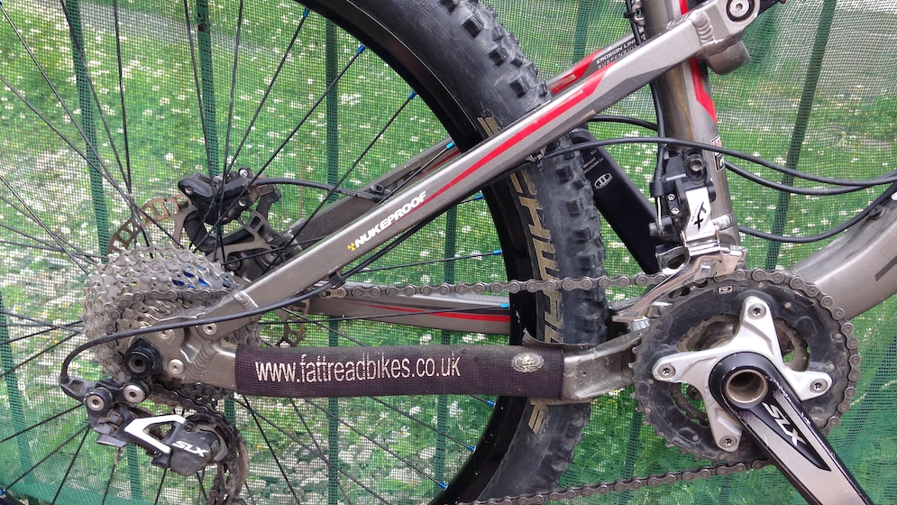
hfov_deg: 54.0
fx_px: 880
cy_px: 298
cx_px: 447
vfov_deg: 31.9
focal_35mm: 37
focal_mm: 4.12
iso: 50
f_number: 2.4
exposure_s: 1/171
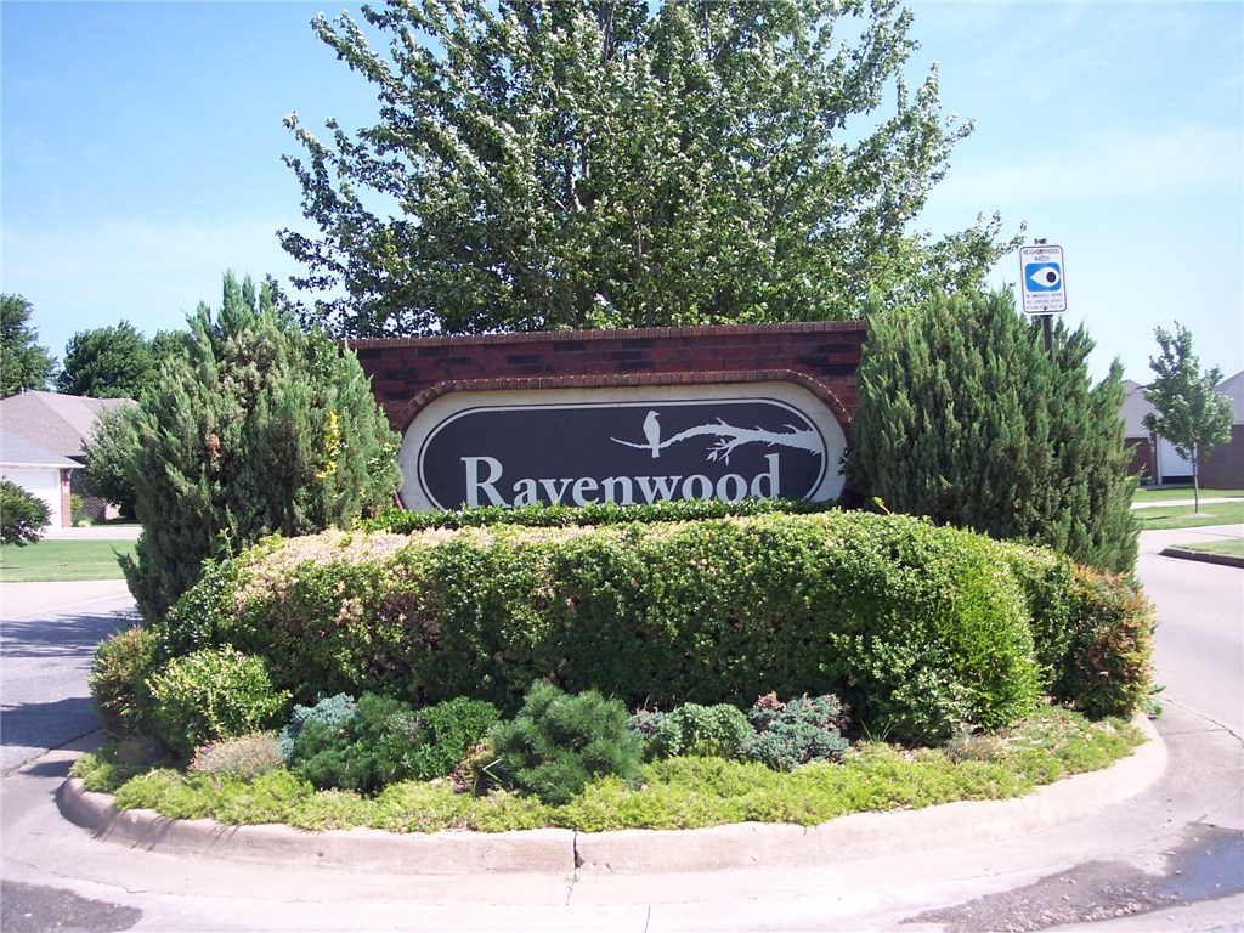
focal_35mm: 39
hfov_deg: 47.9
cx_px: 622
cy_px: 466
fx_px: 1402
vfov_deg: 36.8
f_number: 3.4
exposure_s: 1/500
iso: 100
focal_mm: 8
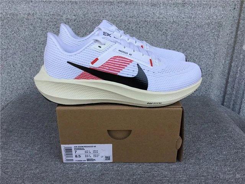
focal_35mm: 31
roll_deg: -1.0
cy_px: 92
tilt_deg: -21.7
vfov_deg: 45.4
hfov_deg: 58.4
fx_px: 219
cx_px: 122
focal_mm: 3.3
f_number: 2.4
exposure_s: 1/494
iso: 25
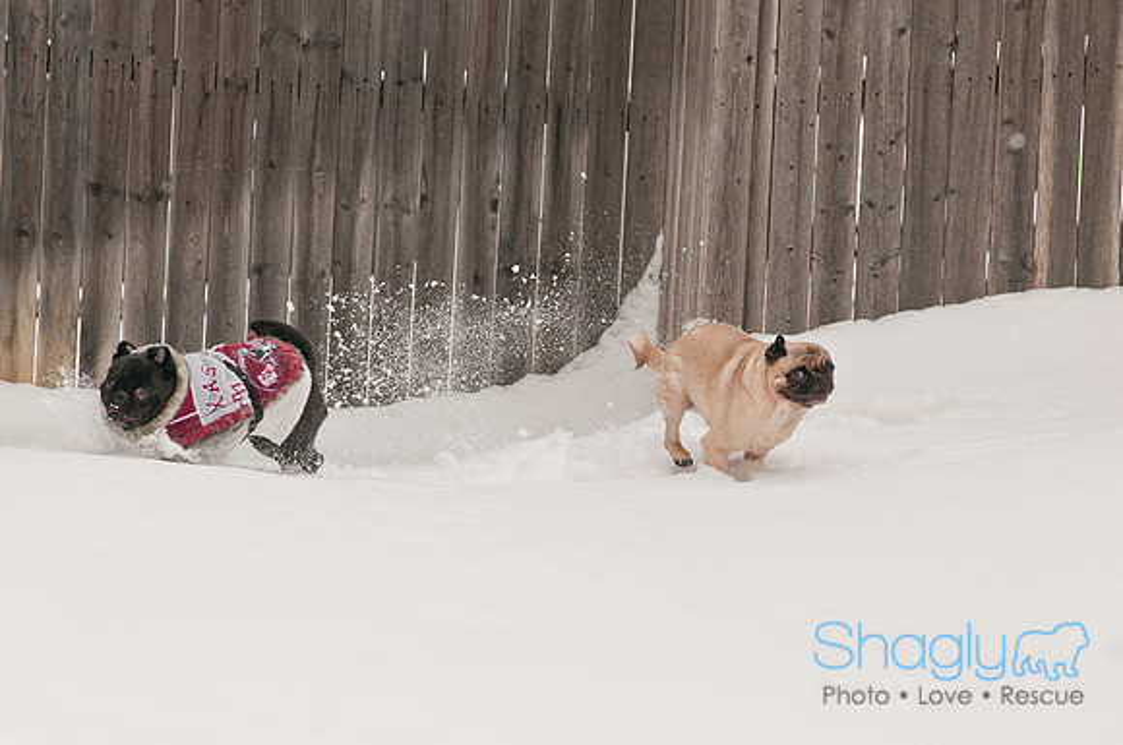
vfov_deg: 4.6
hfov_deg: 6.9
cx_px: 562
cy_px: 372
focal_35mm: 300
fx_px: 9345
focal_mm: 200
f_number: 5.6
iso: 200
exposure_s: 1/640
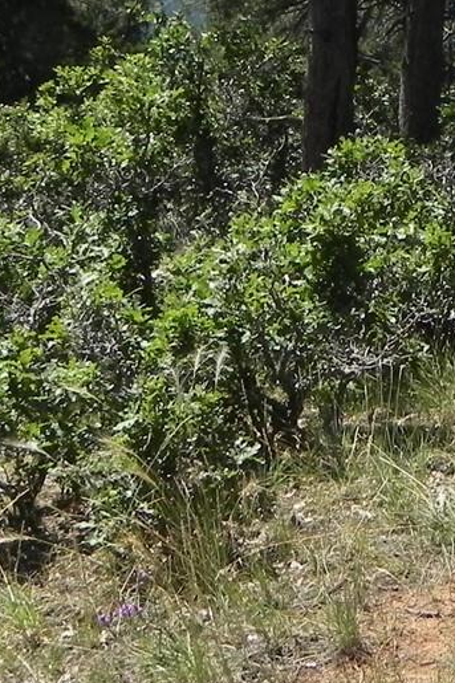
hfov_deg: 14.8
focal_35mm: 84
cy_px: 85
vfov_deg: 23.6
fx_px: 1593
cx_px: 727
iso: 160
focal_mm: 4.6
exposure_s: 1/300
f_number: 6.3
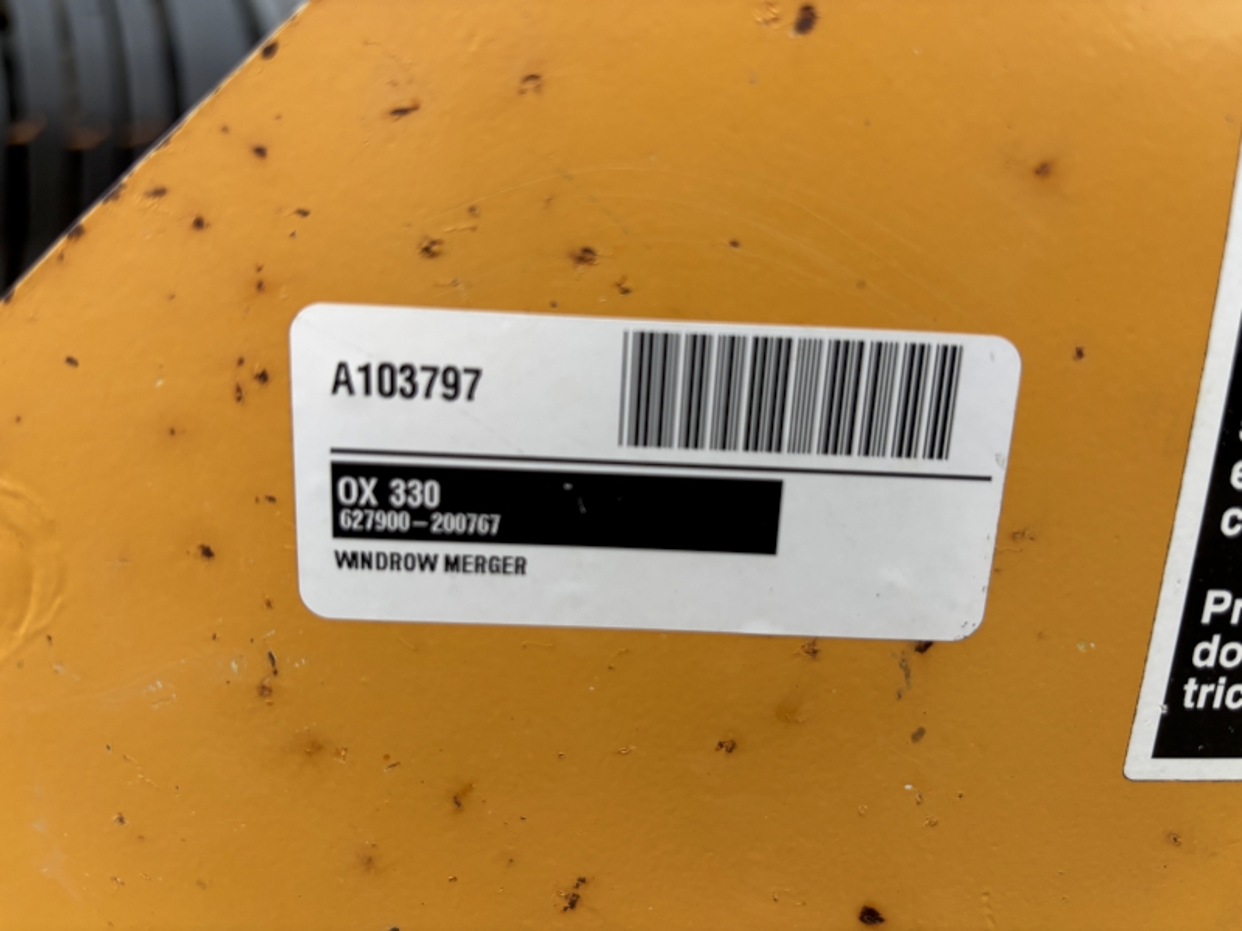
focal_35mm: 26
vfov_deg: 53.1
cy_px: 466
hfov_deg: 67.3
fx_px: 933
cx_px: 621
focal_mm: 5.96
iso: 50
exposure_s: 1/565
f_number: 1.6
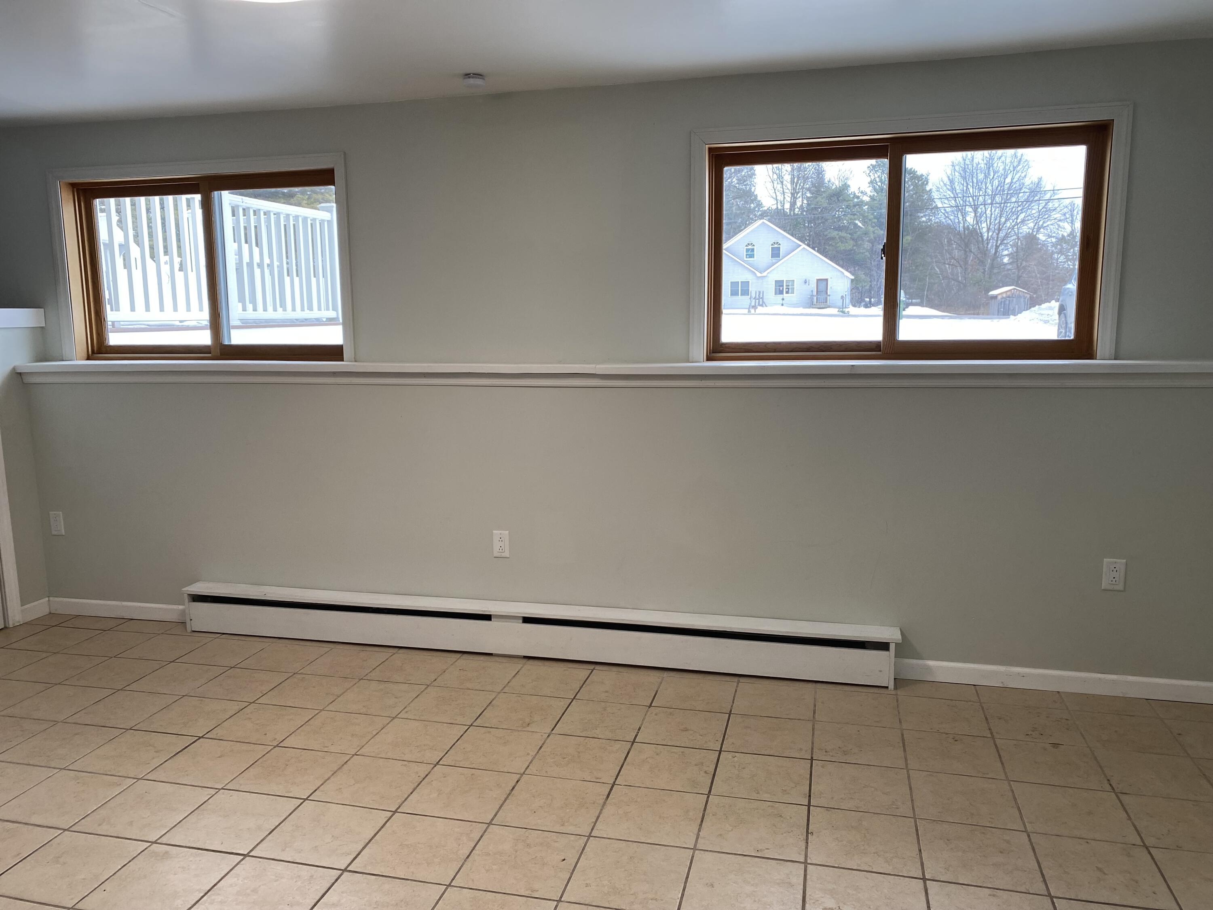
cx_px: 606
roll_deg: +0.1
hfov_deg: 67.3
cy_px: 455
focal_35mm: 26
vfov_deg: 53.1
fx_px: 911
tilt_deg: -8.9
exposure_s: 1/120
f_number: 1.8
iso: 80
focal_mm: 4.25
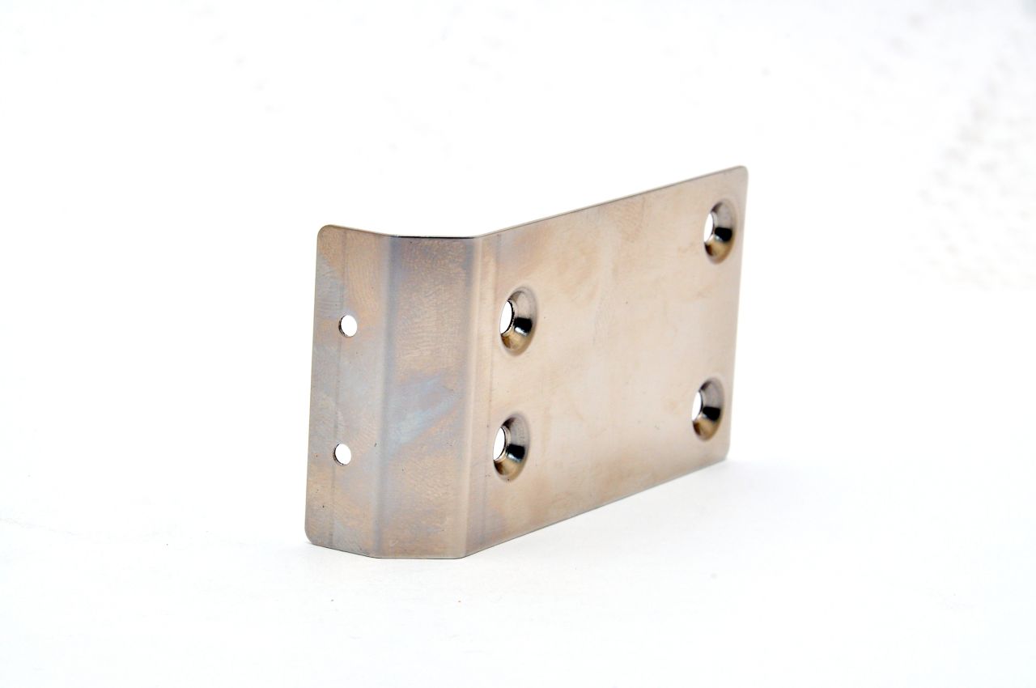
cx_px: 518
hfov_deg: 8.9
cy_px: 344
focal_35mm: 232
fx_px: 6682
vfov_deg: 5.9
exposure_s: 1/60
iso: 400
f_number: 22
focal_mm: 155
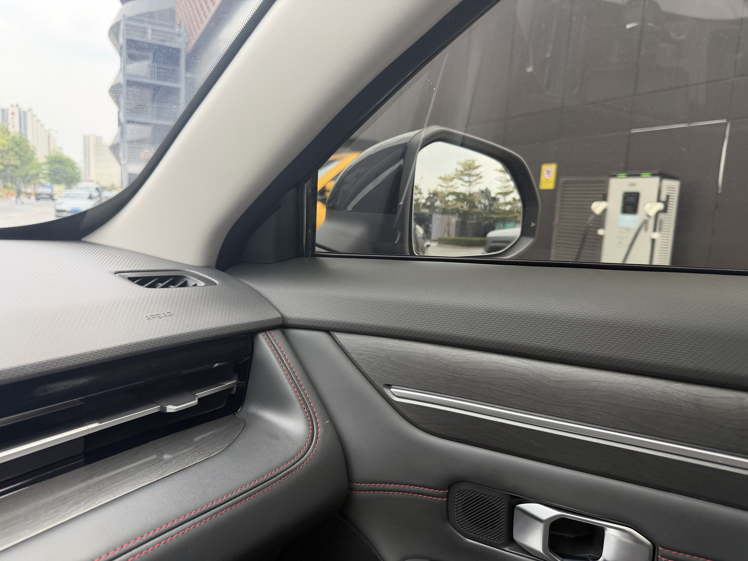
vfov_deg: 56.8
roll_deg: -2.4
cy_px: 280
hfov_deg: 71.6
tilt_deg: -9.5
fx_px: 519
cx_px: 374
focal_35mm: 24
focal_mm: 6.76
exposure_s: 1/214
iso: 125
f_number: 1.78
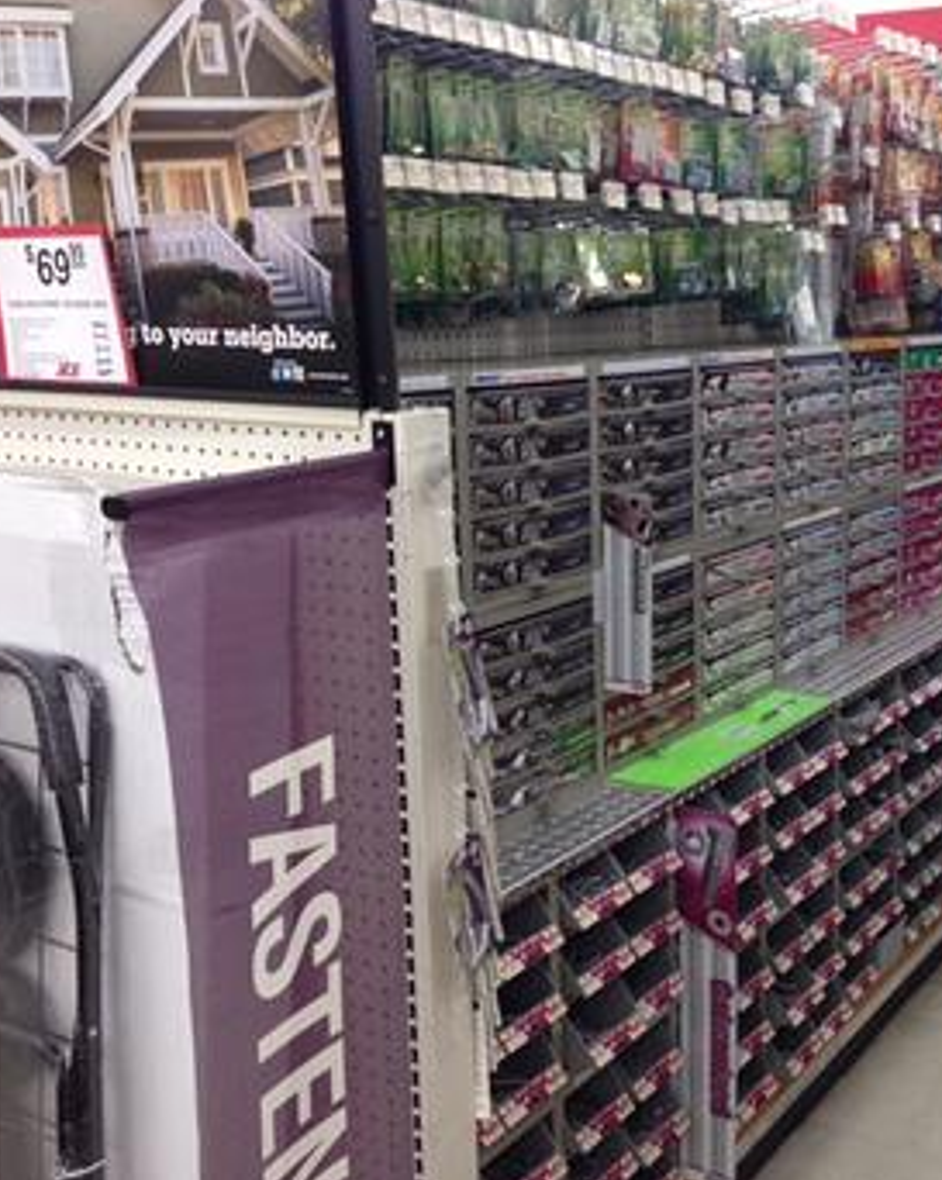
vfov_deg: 42.0
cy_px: 590
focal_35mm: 44
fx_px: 1535
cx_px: 750
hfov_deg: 33.2
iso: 64
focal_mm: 4.12
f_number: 2.4
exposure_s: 1/30
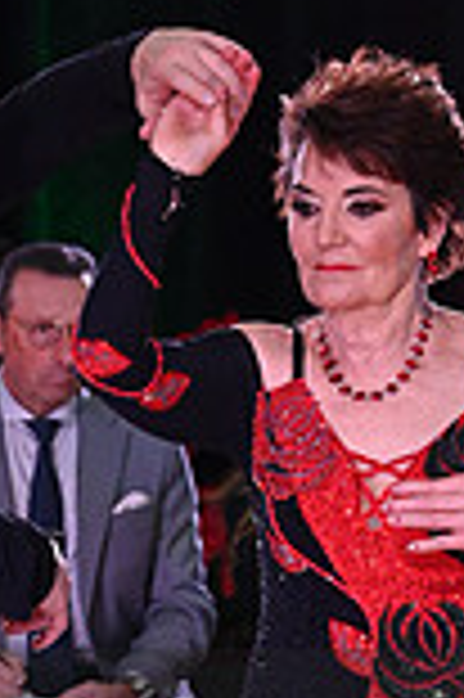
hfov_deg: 3.0
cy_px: 802
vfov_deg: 4.6
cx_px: 29
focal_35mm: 450
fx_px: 8719
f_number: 7.1
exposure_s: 1/320
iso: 5000
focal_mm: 120
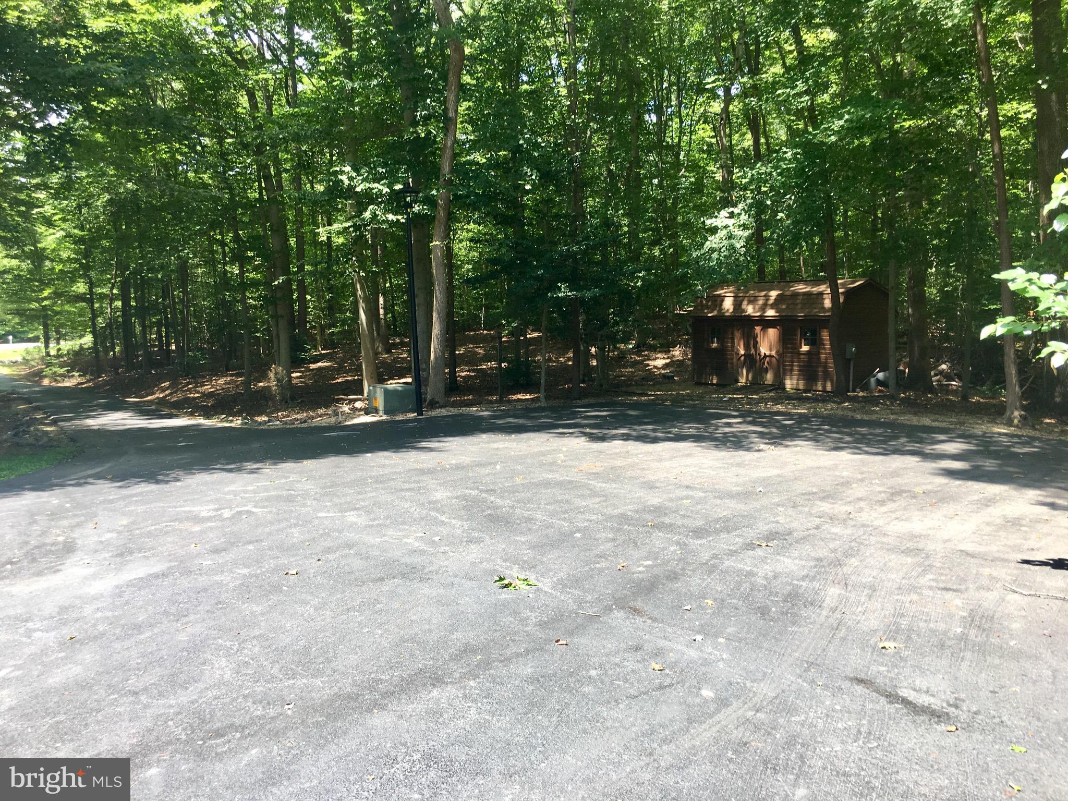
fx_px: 895
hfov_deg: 61.7
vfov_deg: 48.2
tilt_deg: -5.1
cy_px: 400
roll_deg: +0.5
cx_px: 534
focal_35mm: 29
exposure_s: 1/200
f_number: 2.2
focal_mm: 4.15
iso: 25
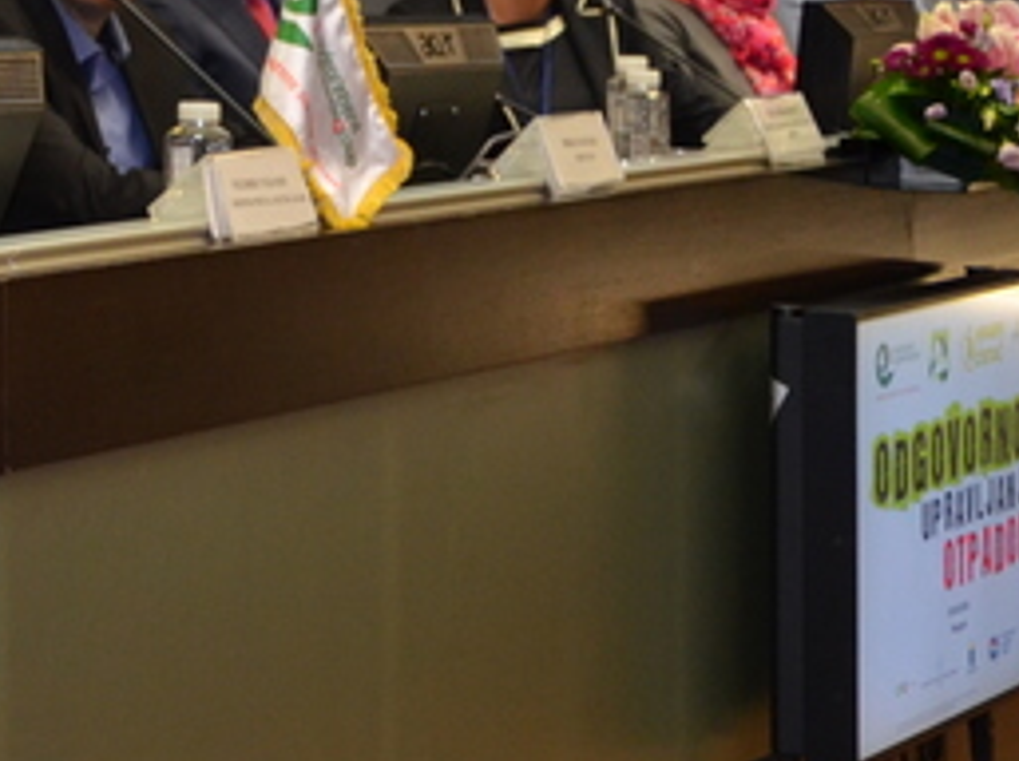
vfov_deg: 9.2
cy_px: -412
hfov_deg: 11.5
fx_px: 4615
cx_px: -944
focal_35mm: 157
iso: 640
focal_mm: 28
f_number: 4
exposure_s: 1/60
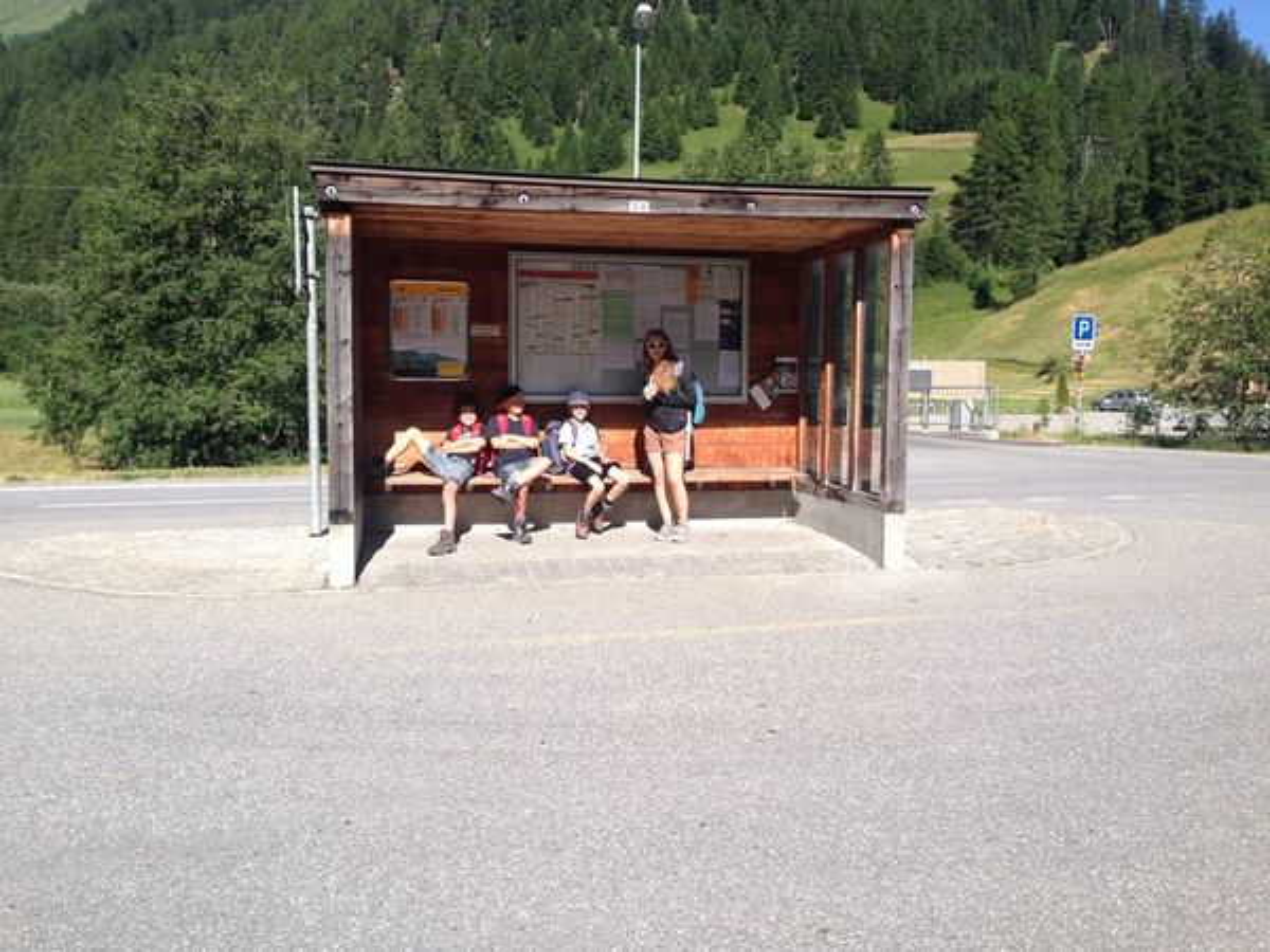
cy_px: 476
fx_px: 1211
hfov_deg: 55.4
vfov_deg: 42.9
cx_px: 635
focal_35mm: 33
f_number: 2.4
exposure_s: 1/1232
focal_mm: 4.12
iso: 50
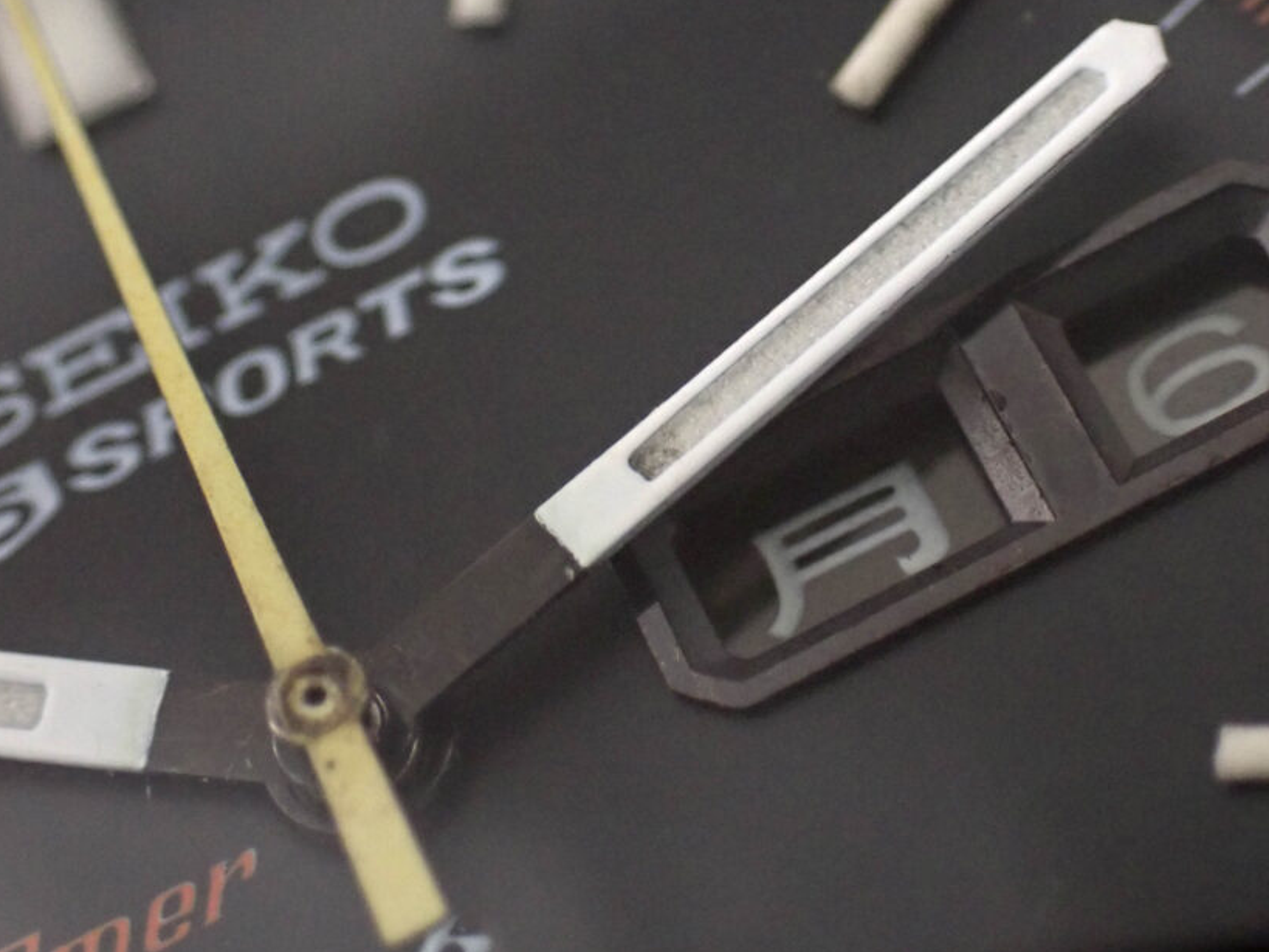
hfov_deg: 18.8
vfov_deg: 14.2
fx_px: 3812
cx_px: 897
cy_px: 343
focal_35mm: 104
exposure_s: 1/100
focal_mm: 12.73
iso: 800
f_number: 3.9
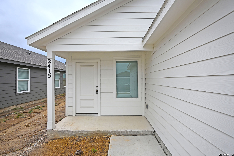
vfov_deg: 67.4
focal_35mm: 18
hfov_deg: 90.0
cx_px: 117
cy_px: 78
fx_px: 117
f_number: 5
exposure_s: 1/100
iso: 64
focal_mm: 12
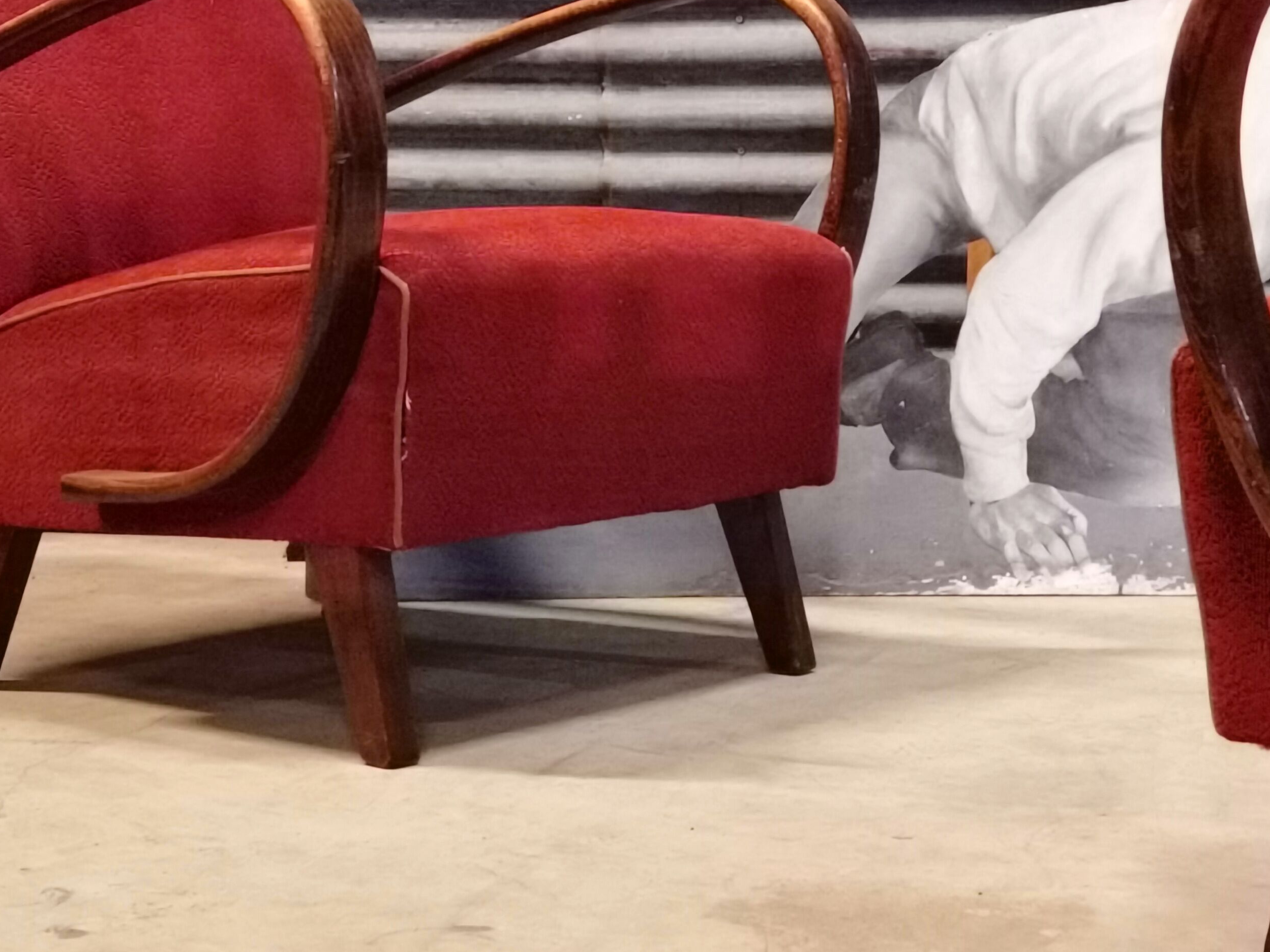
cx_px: 753
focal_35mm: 82
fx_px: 3008
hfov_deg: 23.8
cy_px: 377
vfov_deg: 18.0
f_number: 1.9
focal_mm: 6.71
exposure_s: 1/20
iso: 1600
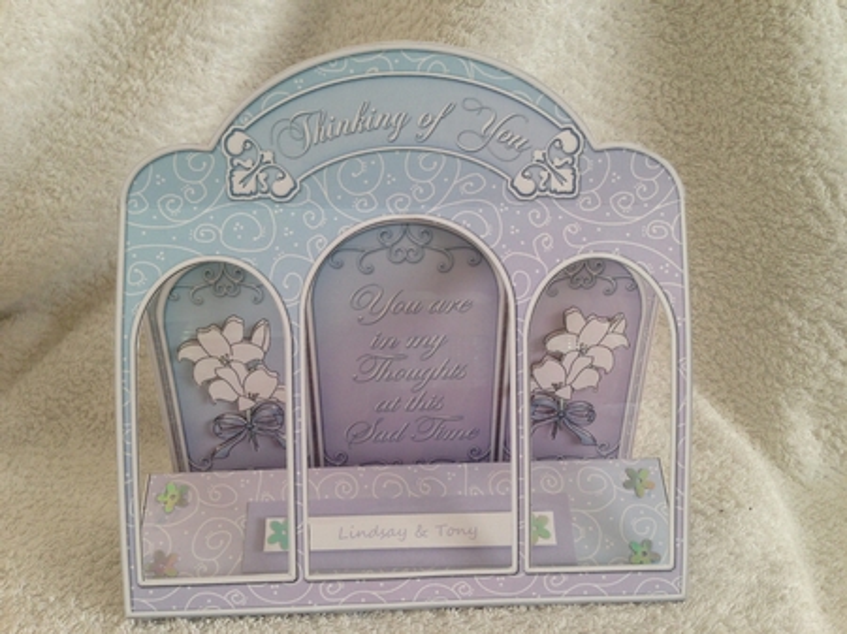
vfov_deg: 42.9
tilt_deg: -15.2
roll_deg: -2.9
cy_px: 317
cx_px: 424
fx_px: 807
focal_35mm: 33
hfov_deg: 55.4
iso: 64
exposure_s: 1/20
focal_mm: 4.12
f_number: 2.4
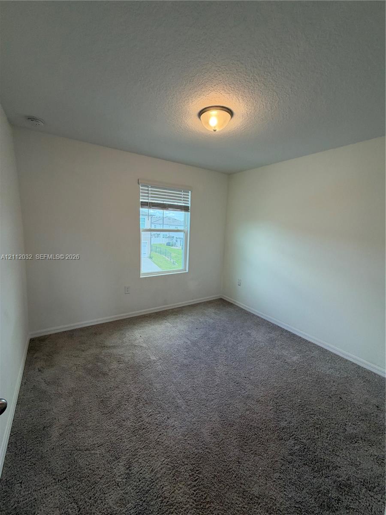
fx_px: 208
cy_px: 258
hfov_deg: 85.7
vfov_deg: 102.1
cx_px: 193
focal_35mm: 14
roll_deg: -2.5
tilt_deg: -7.4
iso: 160
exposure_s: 1/120
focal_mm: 2.22
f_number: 2.2
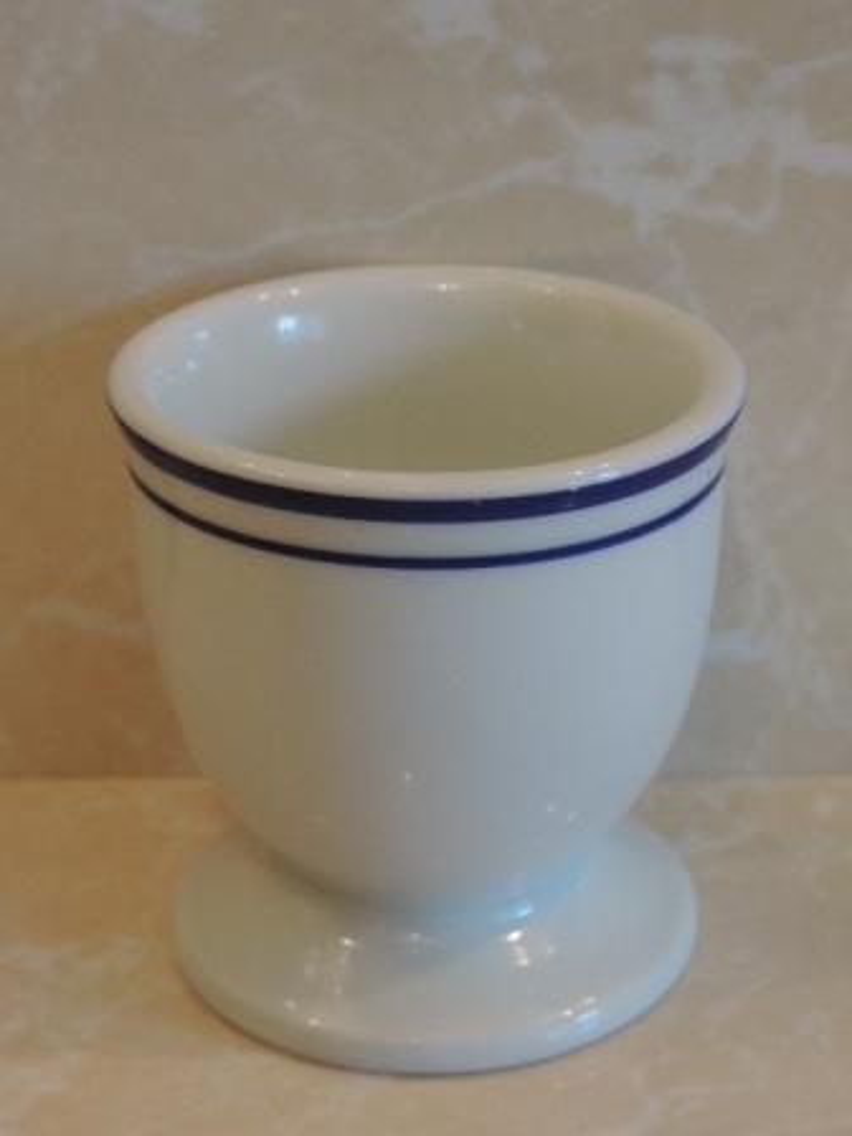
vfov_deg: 23.0
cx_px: 426
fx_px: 2789
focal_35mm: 85
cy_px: 568
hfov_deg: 17.4
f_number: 4
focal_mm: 15.1
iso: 400
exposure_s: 1/50
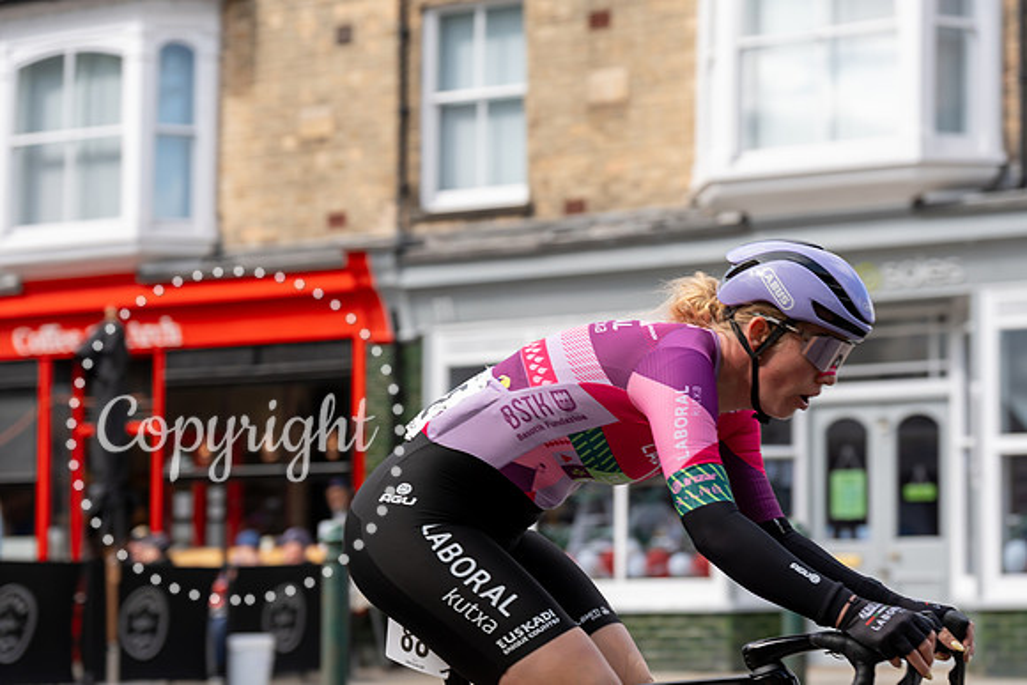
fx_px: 2511
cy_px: 342
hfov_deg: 23.1
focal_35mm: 88
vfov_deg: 15.5
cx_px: 514
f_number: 4
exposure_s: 1/1000
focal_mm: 88
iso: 320
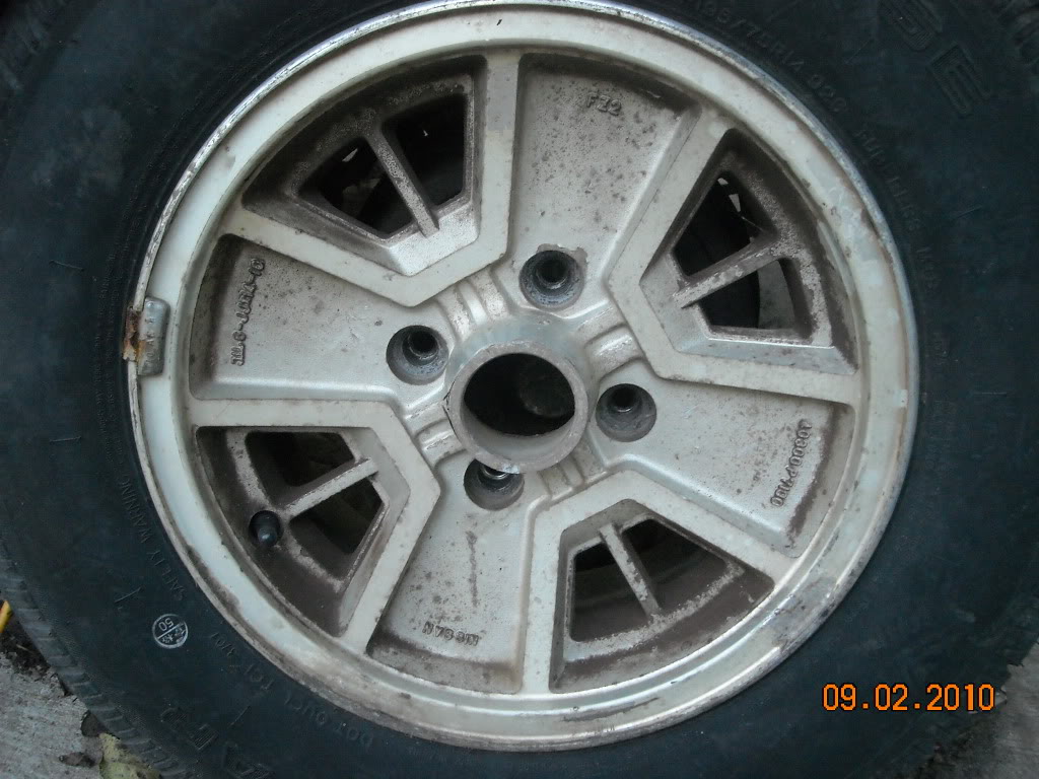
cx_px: 520
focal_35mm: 35
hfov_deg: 52.6
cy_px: 390
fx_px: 1051
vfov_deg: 40.7
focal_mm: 5.7
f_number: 2.8
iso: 336
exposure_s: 1/154
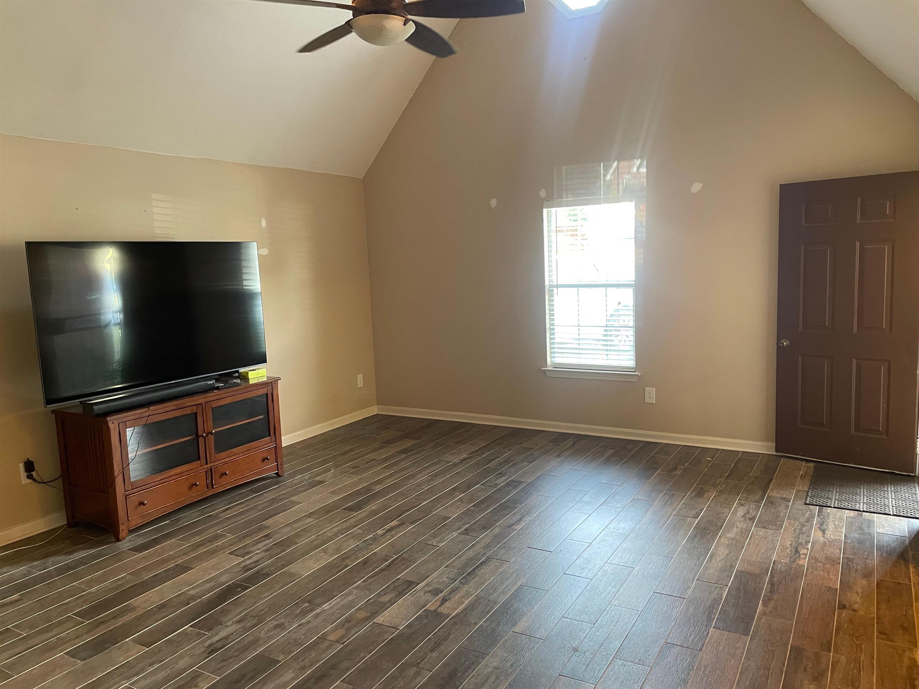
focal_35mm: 26
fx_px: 690
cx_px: 460
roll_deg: +2.3
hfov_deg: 67.3
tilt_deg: -6.8
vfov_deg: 53.1
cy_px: 344
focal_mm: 4.2
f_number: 1.6
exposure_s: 1/60
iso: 250
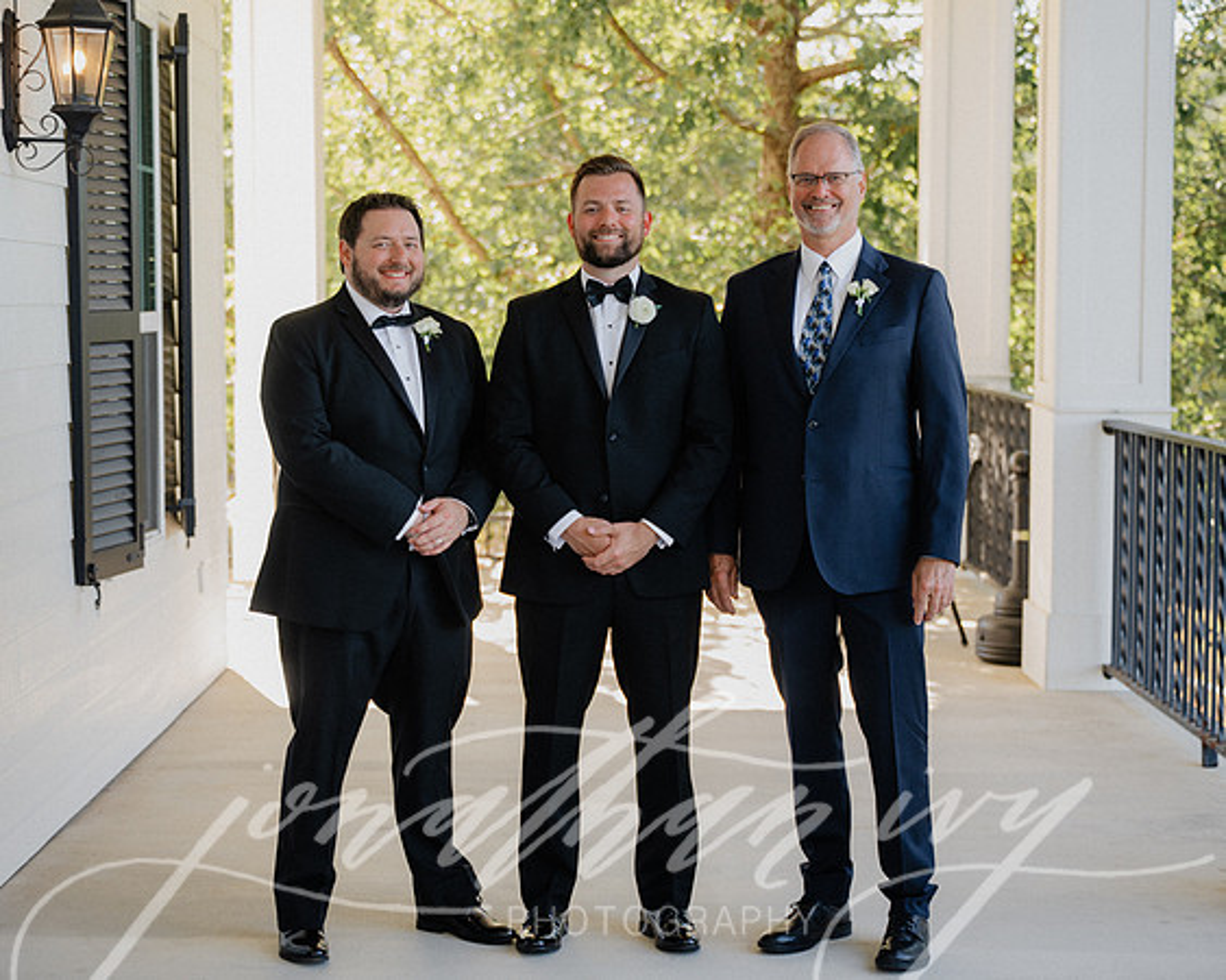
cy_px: 490
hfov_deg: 28.5
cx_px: 622
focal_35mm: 66
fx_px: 2410
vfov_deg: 23.0
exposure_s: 1/160
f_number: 2.8
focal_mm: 59
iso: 200
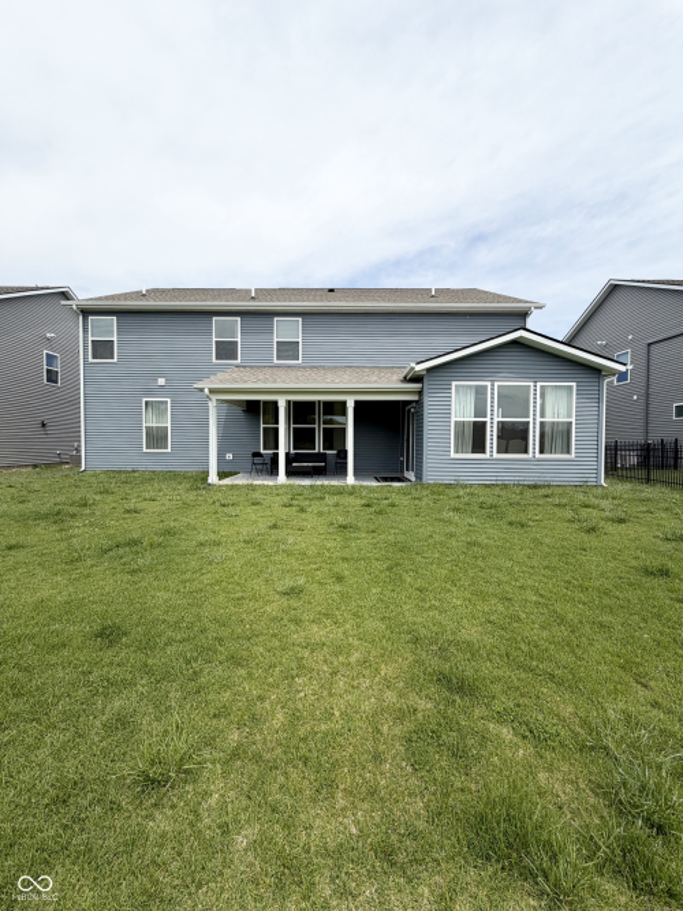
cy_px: 456
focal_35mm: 14
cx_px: 342
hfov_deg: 85.7
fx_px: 368
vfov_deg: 102.1
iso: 20
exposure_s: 1/970
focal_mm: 2.22
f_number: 2.2
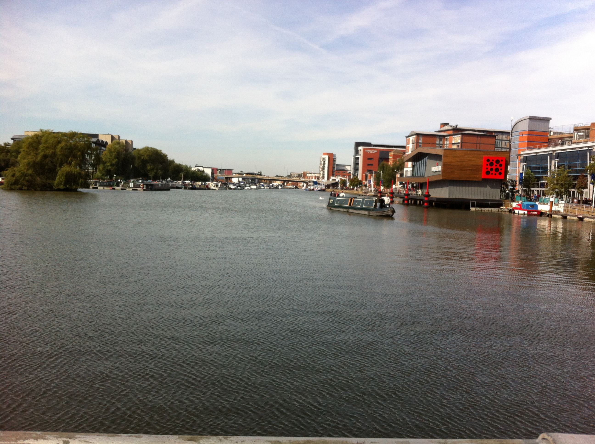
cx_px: 298
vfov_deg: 40.6
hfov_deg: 52.7
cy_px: 222
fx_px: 601
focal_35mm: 35
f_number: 2.8
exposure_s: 1/1257
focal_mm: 3.85
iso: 80
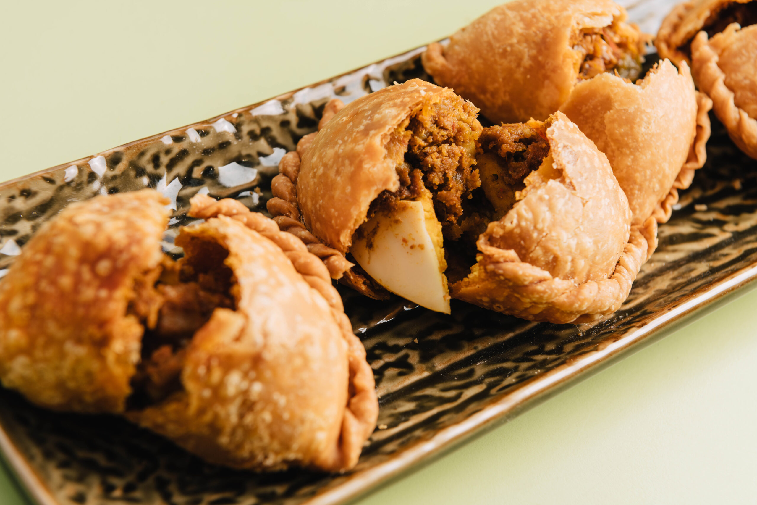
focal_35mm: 70
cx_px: 378
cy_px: 252
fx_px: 1472
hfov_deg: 28.8
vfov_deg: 19.5
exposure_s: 1/250
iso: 100
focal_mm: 70
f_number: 8
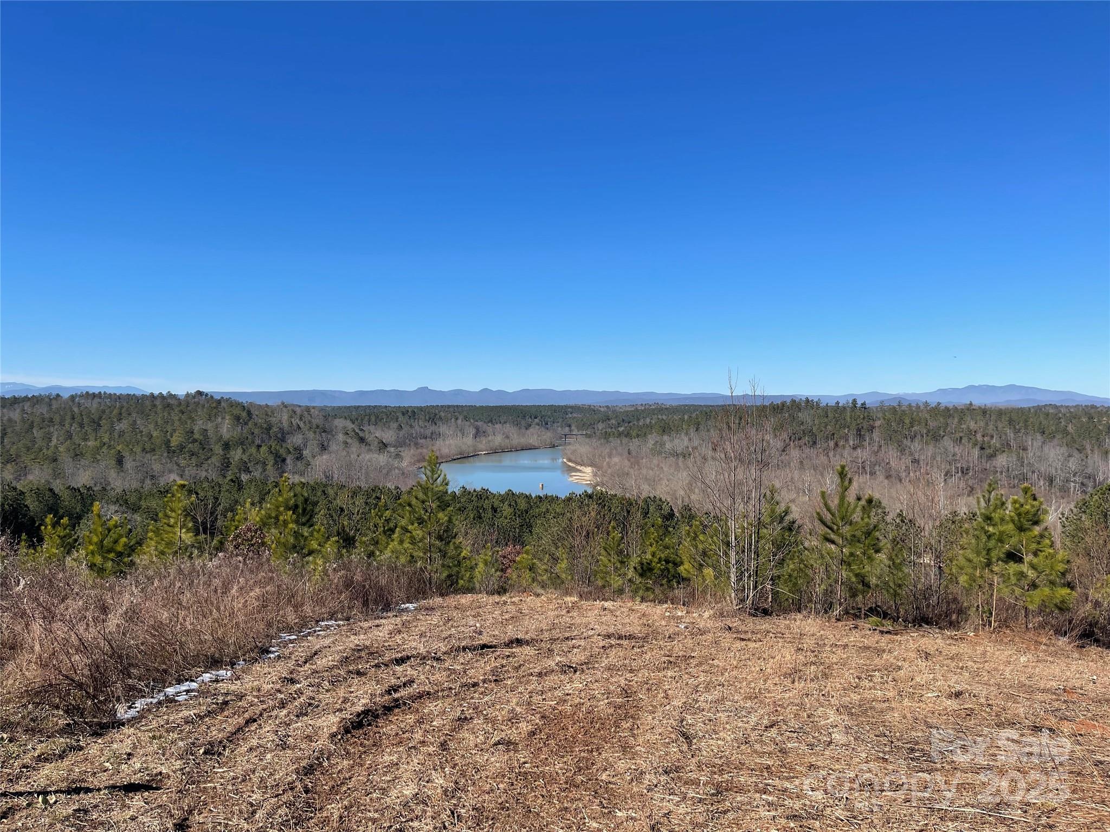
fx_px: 802
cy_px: 416
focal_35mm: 25
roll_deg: +0.4
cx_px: 555
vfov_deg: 54.9
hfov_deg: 69.4
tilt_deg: -1.8
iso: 32
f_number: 1.6
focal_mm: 5.1
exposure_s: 1/3922
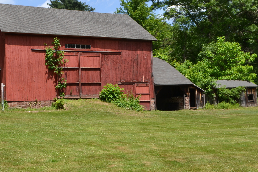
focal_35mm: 49
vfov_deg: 27.4
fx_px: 351
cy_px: 66
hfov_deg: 39.4
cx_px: 70
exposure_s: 1/200
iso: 100
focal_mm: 18
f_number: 7.1
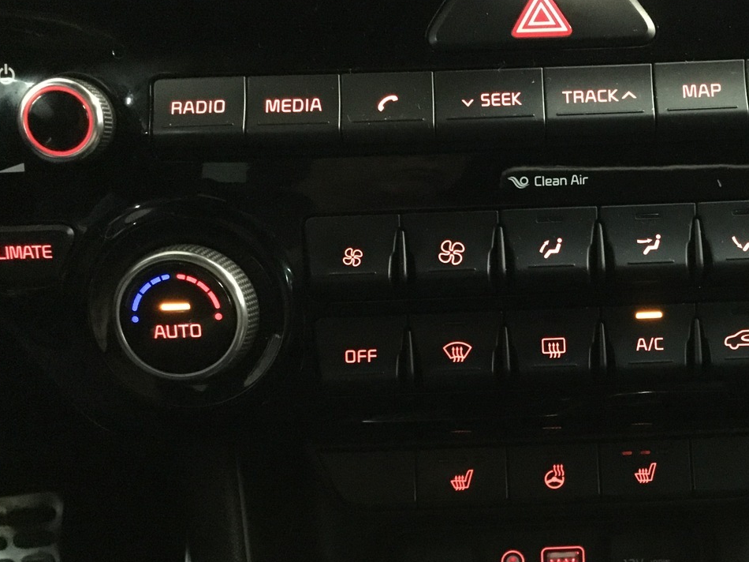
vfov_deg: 30.8
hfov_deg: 39.6
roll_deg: +2.7
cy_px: 328
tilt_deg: -31.3
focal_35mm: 47
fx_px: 1017
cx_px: 543
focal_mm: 3.3
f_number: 2.4
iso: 800
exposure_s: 1/17
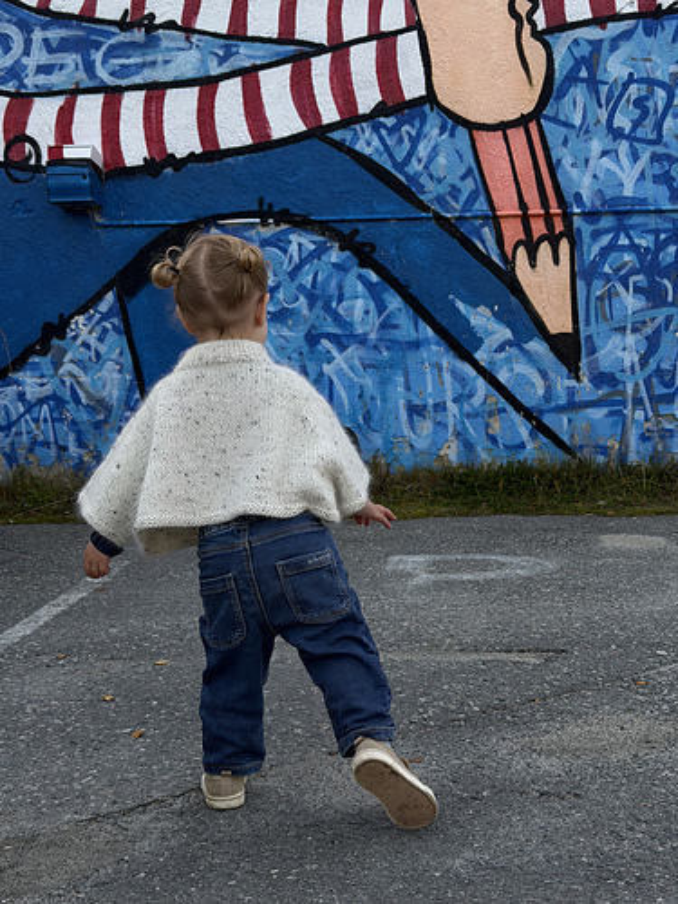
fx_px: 1254
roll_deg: +2.0
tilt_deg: -2.0
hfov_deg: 30.3
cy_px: 452
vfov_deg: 39.7
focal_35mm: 48
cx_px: 339
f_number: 1.78
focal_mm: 6.76
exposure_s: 1/587
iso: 64
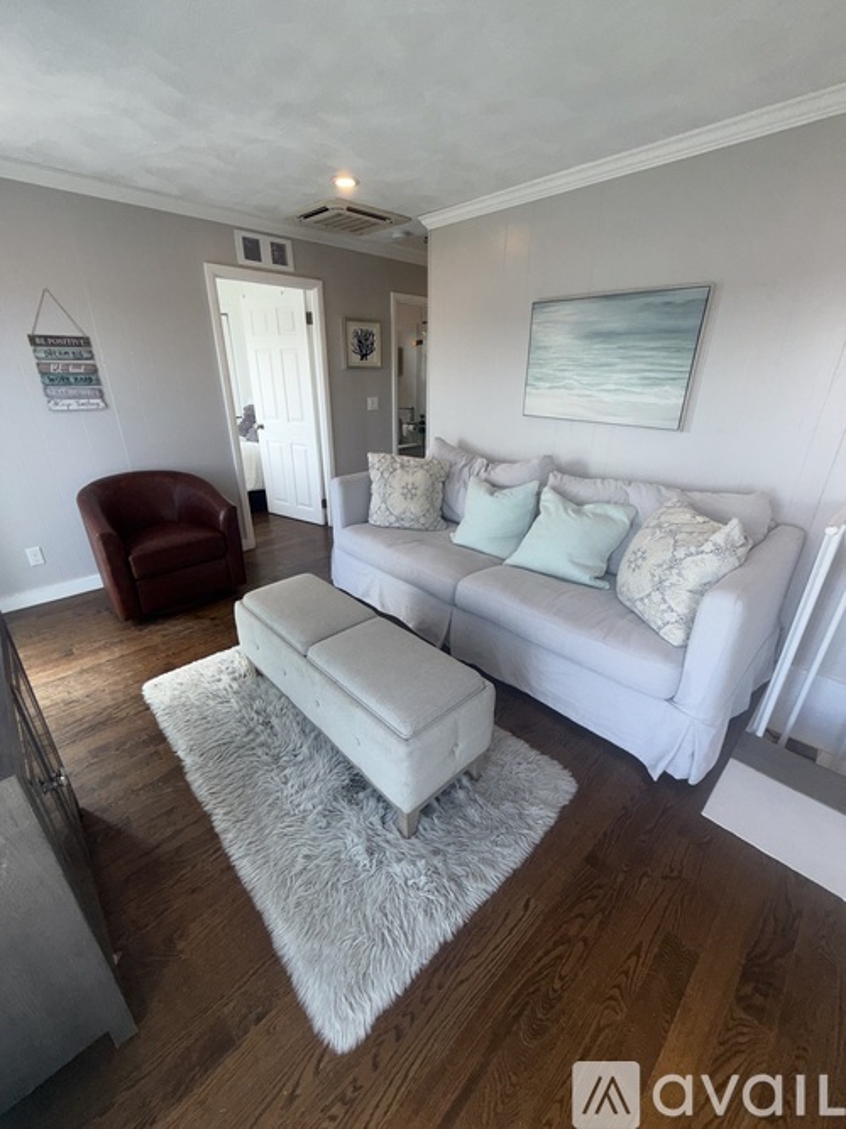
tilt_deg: -22.4
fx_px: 456
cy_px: 564
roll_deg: -1.1
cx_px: 423
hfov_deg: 85.7
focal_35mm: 14
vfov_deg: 102.1
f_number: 2.2
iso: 40
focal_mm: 2.22
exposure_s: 1/120
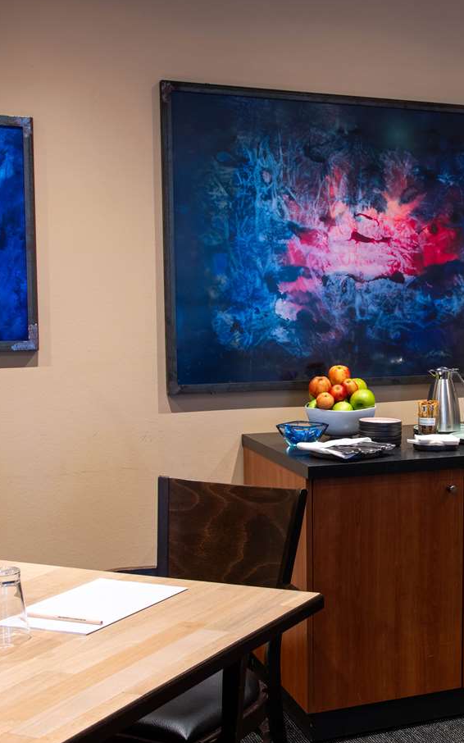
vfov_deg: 37.5
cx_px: 439
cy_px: 375
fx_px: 1093
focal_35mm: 54
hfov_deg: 23.2
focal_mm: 32
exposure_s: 2.5
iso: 160
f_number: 9
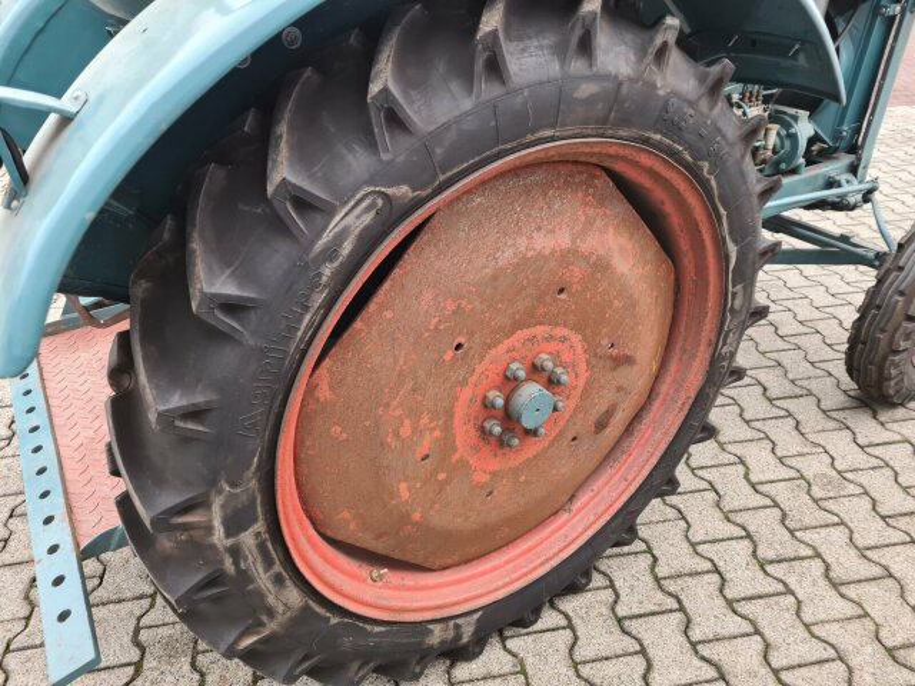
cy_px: 343
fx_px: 687
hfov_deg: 67.3
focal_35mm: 26
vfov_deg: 53.1
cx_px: 458
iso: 200
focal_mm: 5.4
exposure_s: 1/50
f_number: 1.8
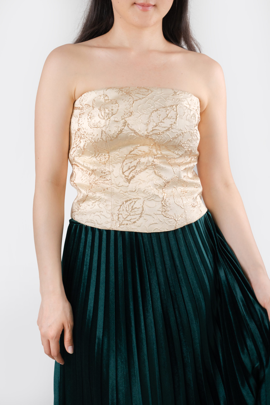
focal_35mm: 67
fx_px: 754
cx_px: 135
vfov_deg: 30.1
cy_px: 202
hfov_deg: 20.3
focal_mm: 67
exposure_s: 1/125
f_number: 8
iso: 1250
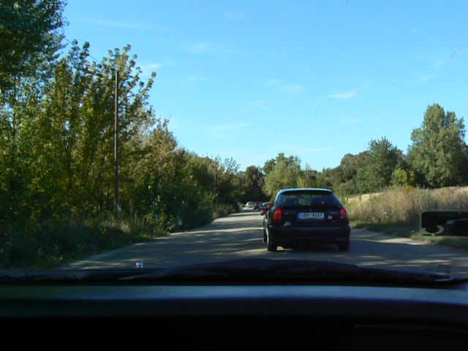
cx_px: 234
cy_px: 176
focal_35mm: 36
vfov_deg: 39.7
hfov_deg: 51.4
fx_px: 487
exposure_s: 1/640
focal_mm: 6
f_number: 8
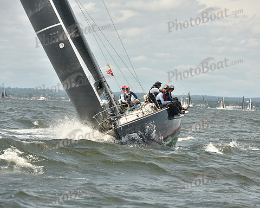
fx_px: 1747
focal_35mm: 227
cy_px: 104
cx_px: 139
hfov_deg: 8.5
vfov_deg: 6.8
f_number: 9
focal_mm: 200
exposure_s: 1/800
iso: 250
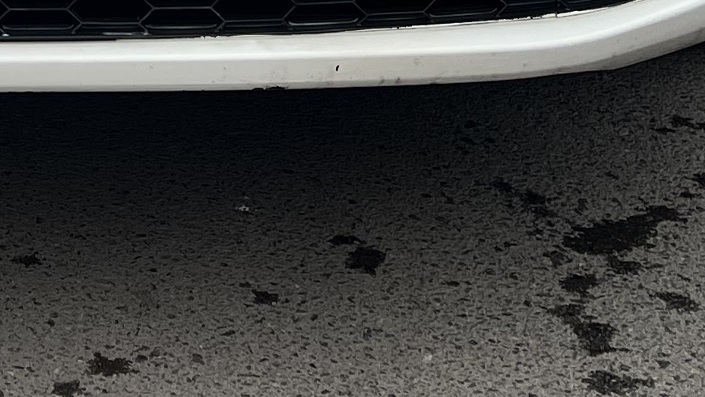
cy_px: -462
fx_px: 2393
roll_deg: -0.5
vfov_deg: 8.8
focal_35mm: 128
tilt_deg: -8.7
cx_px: 10
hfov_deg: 16.4
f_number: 1.5
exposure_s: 1/1100
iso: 50
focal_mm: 5.7
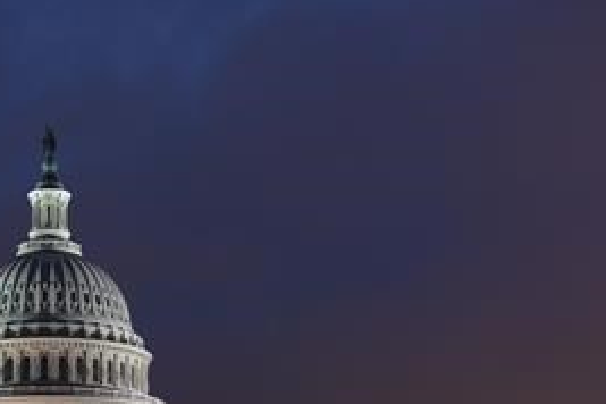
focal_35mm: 90
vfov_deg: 14.8
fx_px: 1515
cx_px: 93
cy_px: 446
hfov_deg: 22.2
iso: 2500
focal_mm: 37
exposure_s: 1/80
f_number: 2.8
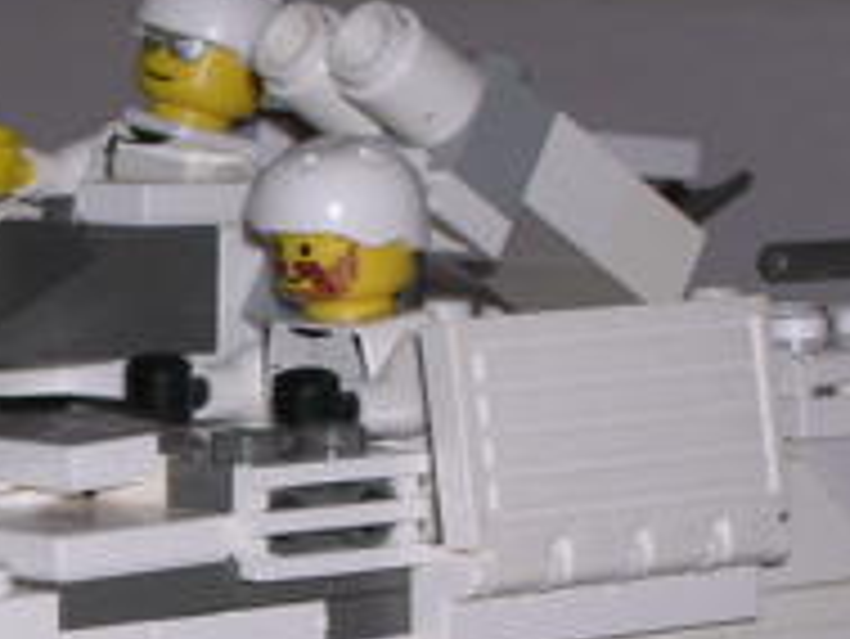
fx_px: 5578
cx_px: 108
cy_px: 472
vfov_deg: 6.5
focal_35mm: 227
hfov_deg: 8.7
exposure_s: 1/60.1
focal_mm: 10.2
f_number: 3.6
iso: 100
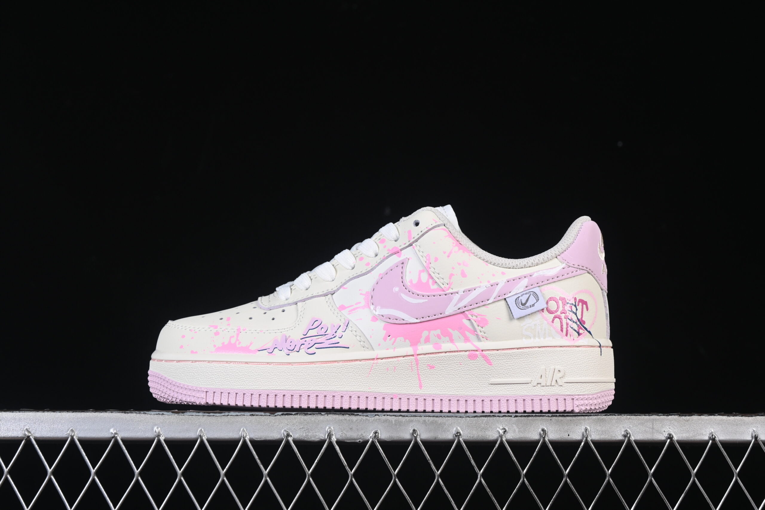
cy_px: 255
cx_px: 382
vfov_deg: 18.2
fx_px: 1594
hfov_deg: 27.0
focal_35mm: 75
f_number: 8
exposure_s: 1/80
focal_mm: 50
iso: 160
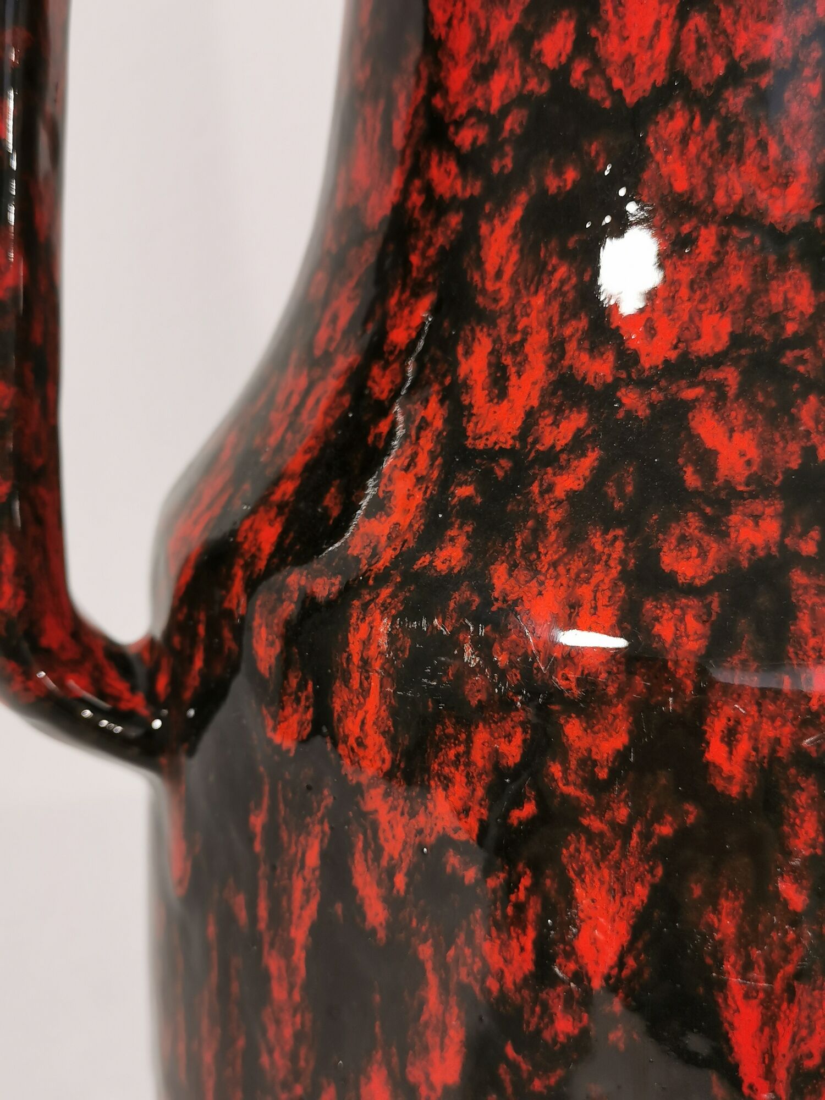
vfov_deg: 50.1
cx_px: 412
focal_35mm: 37
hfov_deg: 38.7
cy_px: 550
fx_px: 1176
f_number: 1.8
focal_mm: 5.58
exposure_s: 1/50
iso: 100
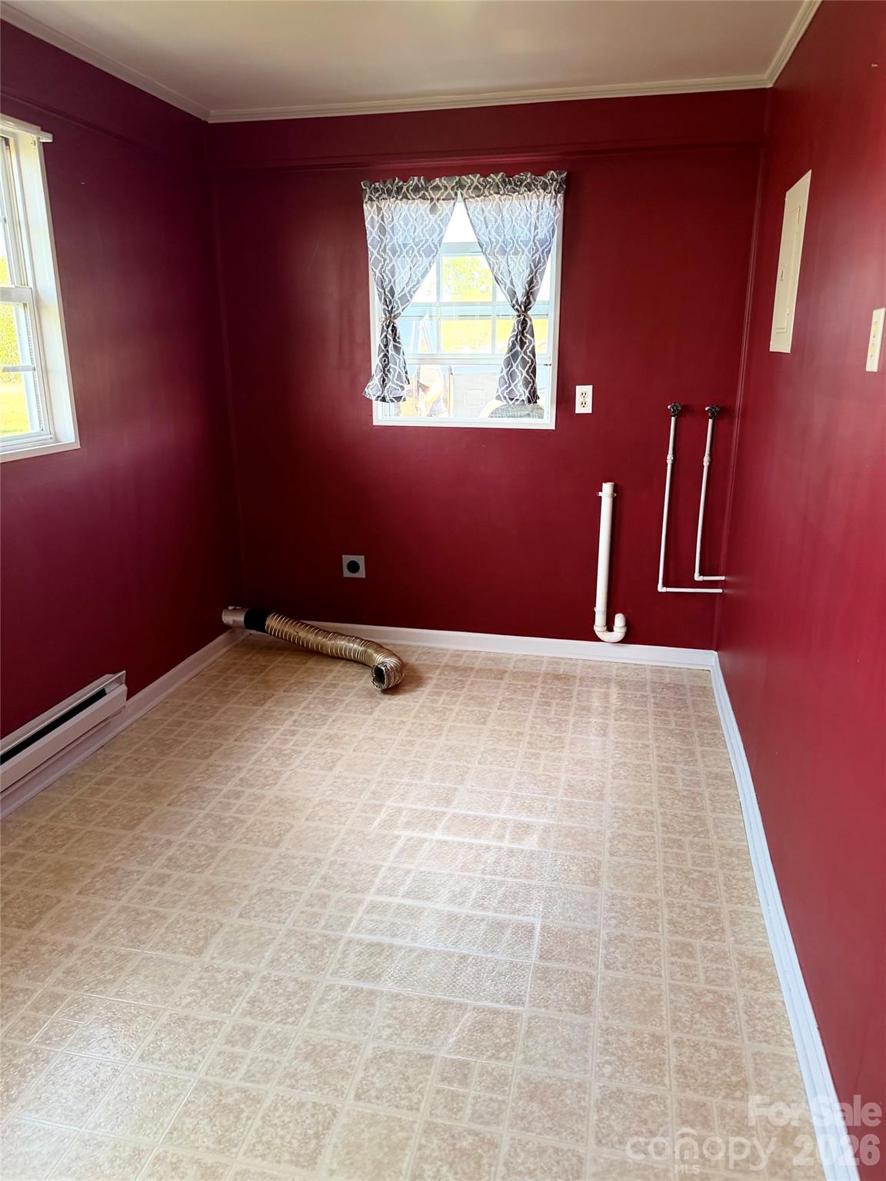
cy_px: 590
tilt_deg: -15.9
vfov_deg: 71.6
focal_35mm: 24
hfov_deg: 56.8
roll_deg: +0.0
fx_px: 819
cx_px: 443
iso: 160
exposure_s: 1/121
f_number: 1.78
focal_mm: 6.76
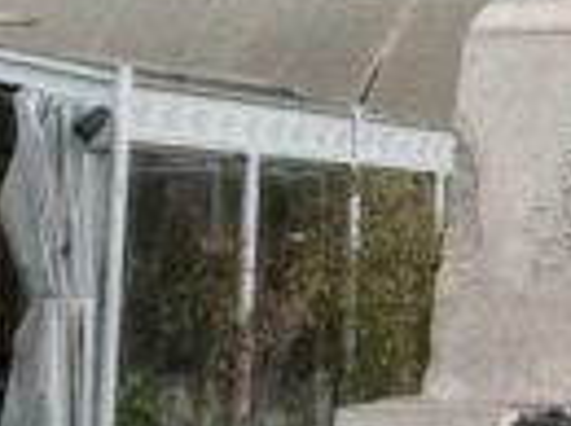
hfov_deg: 10.7
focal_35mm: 182
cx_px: 628
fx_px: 2997
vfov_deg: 7.3
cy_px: -806
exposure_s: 1/2000
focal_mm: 24
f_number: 22
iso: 6400
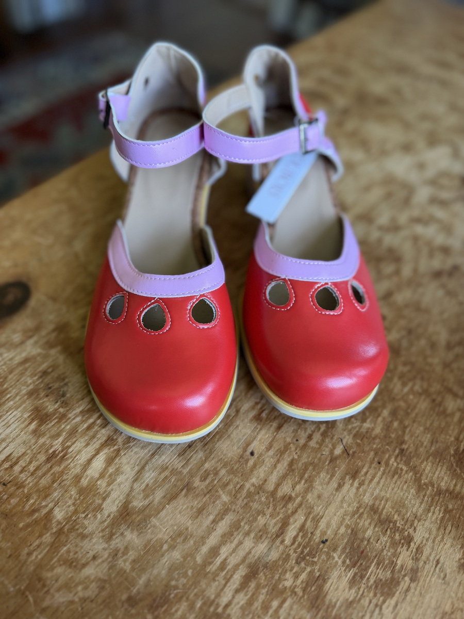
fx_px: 429
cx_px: 232
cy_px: 310
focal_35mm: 24
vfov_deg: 71.6
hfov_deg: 56.8
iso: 200
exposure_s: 1/74
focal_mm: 6.76
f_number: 1.78
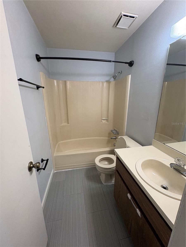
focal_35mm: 14
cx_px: 93
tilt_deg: -13.1
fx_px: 100
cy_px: 124
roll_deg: +0.4
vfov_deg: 102.1
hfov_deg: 85.7
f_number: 2.2
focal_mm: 2.22
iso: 160
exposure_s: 1/60
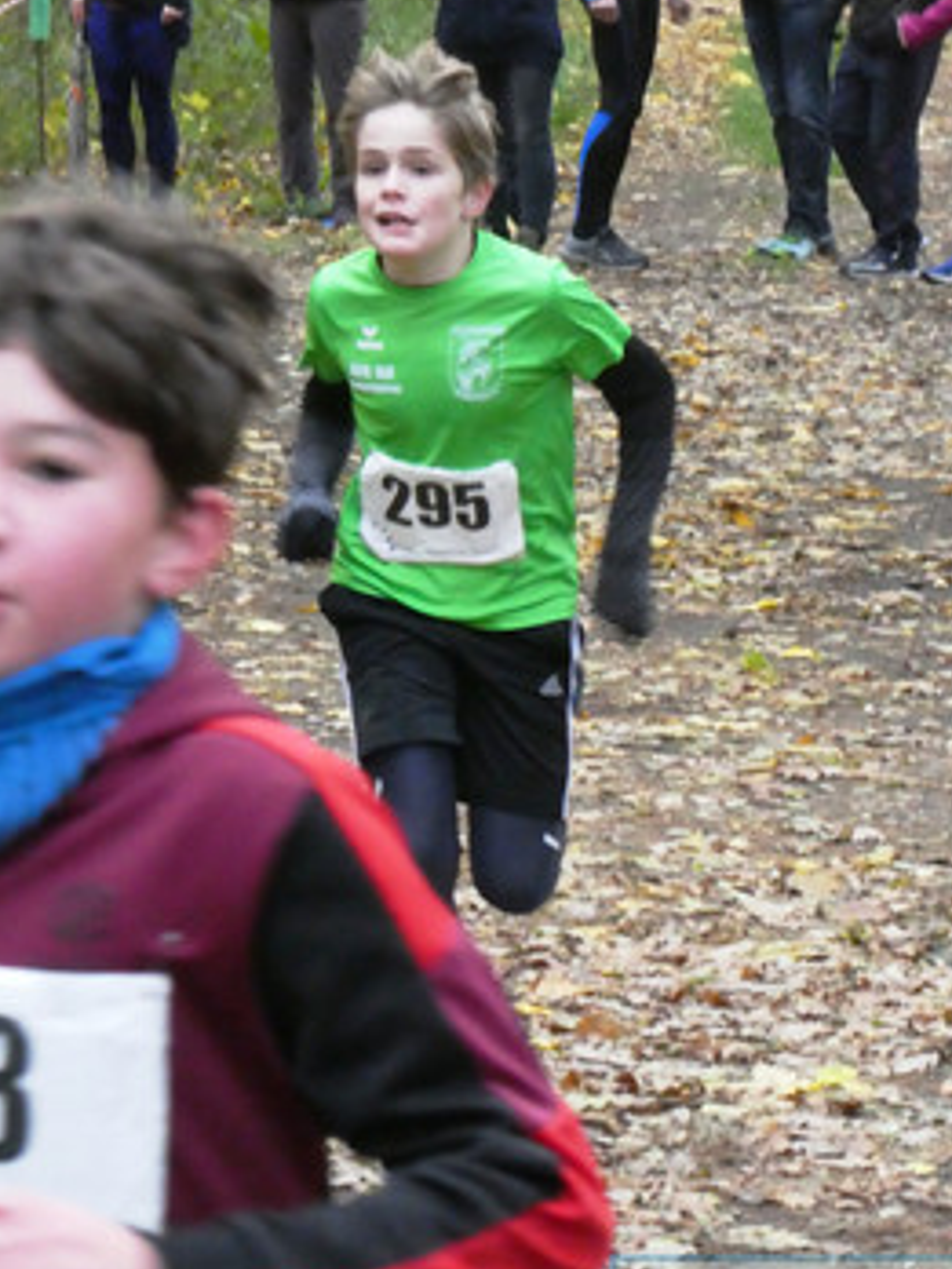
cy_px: 707
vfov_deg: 6.9
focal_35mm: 287
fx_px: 10524
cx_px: 294
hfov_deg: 5.2
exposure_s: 1/80
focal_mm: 35.8
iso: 1250
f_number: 5.6
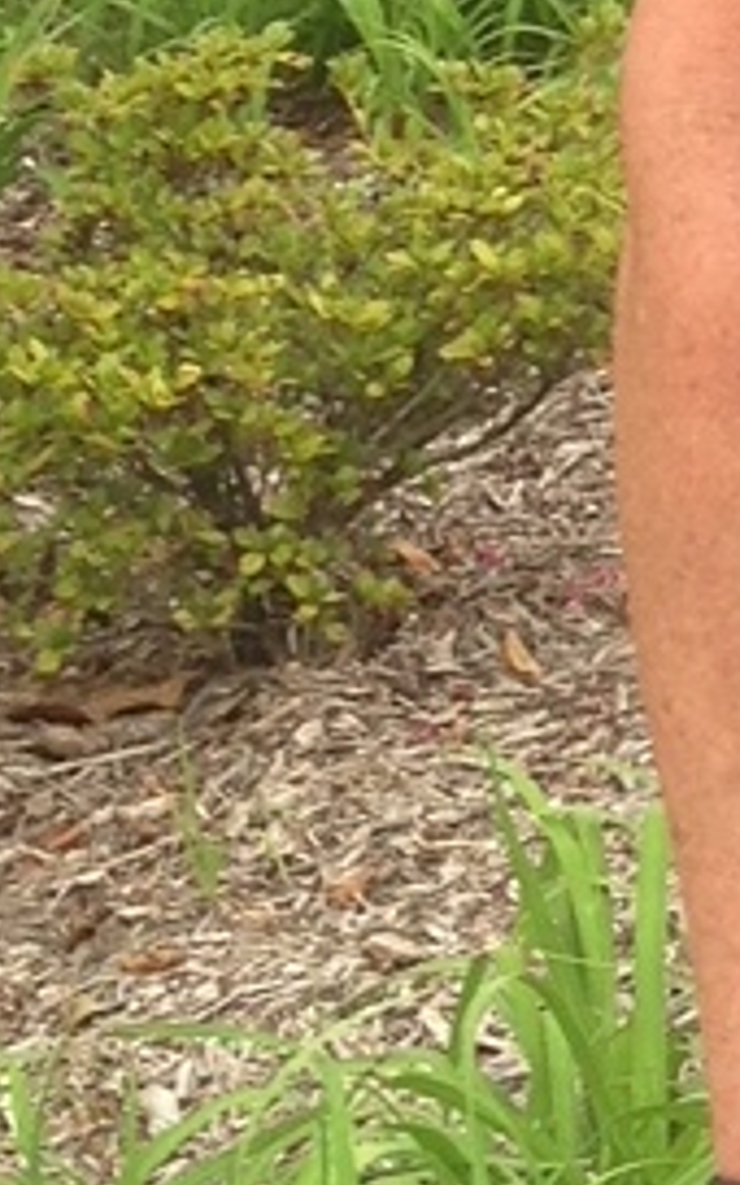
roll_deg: +0.8
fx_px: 6776
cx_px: 2385
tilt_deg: -2.8
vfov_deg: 9.6
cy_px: -784
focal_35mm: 210
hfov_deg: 5.7
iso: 50
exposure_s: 1/184
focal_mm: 4.12
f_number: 2.4
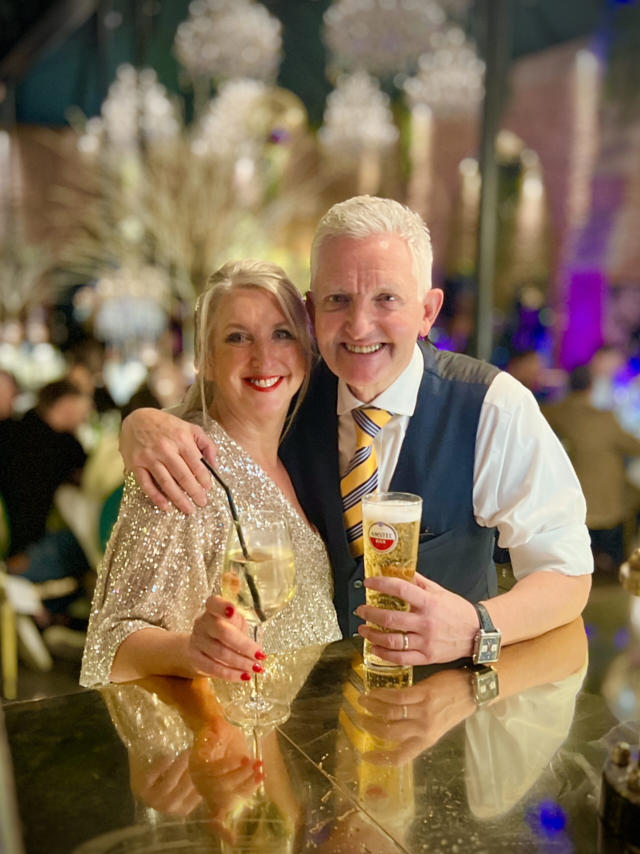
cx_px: 320
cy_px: 427
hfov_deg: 53.1
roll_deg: -0.9
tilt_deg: -9.6
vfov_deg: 67.3
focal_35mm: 26
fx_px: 641
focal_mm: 5.7
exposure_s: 1/33
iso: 500
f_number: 1.5
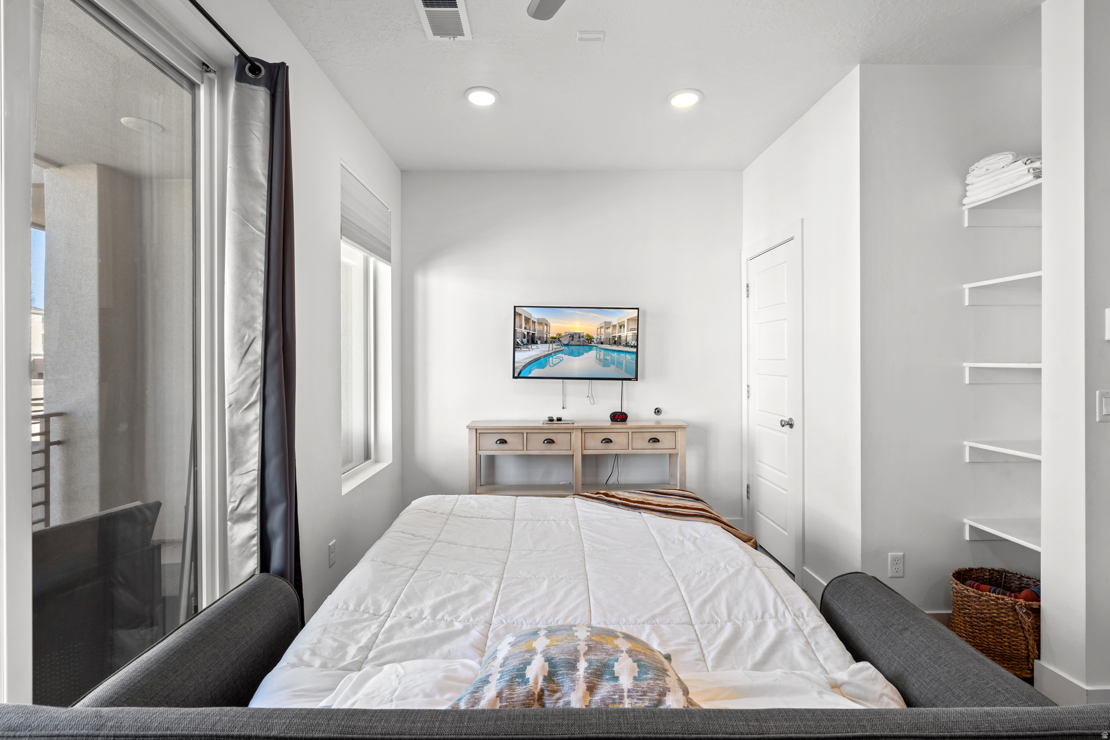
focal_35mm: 16
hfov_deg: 96.7
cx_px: 555
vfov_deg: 73.7
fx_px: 493
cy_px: 370
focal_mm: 16
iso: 250
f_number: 10
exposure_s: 1/6
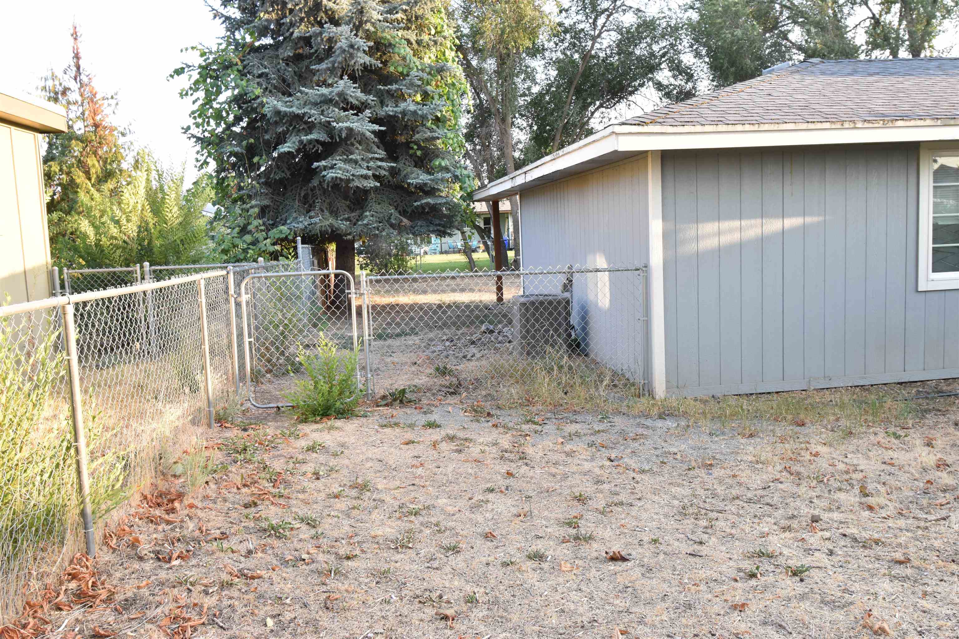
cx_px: 480
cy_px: 320
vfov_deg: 43.6
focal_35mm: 30
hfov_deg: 61.9
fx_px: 799
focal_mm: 20
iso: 800
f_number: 8
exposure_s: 1/125
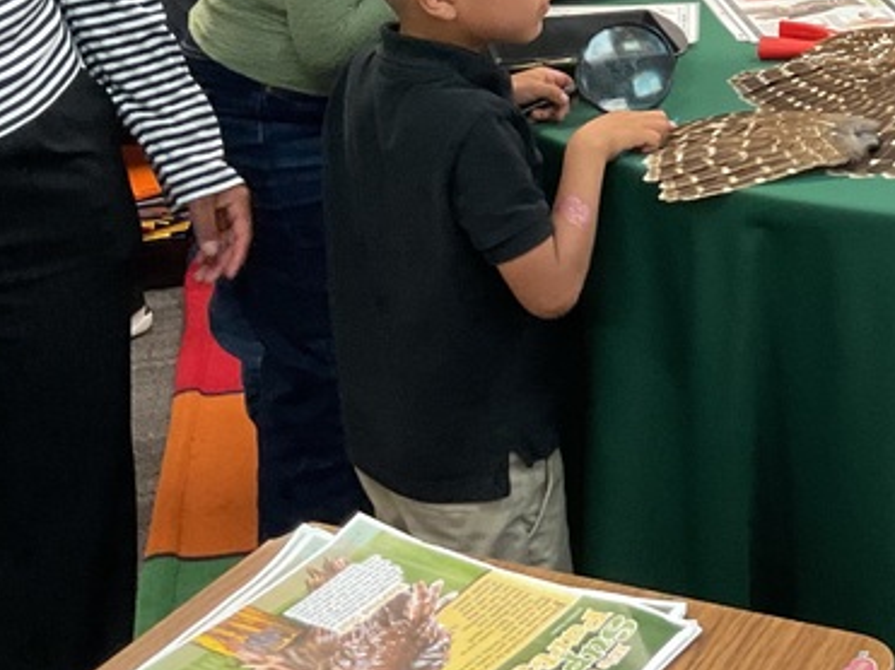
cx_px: 914
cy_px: -116
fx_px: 2068
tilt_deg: -12.0
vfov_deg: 17.6
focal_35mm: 80
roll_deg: +1.2
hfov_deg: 23.3
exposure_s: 1/60
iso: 125
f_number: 1.8
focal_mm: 3
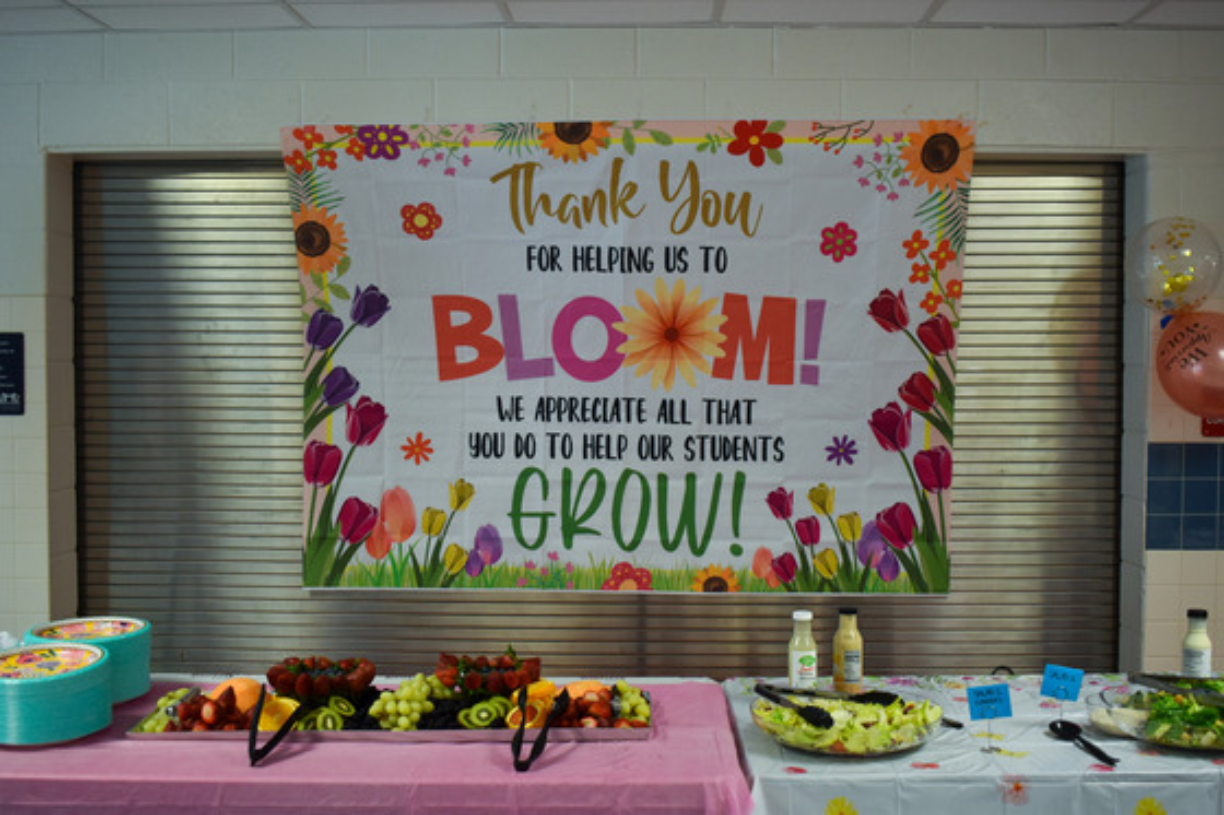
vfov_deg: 34.2
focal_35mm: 39
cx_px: 612
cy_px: 408
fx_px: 1326
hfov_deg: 49.6
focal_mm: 26
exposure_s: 1/60
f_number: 4
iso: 500
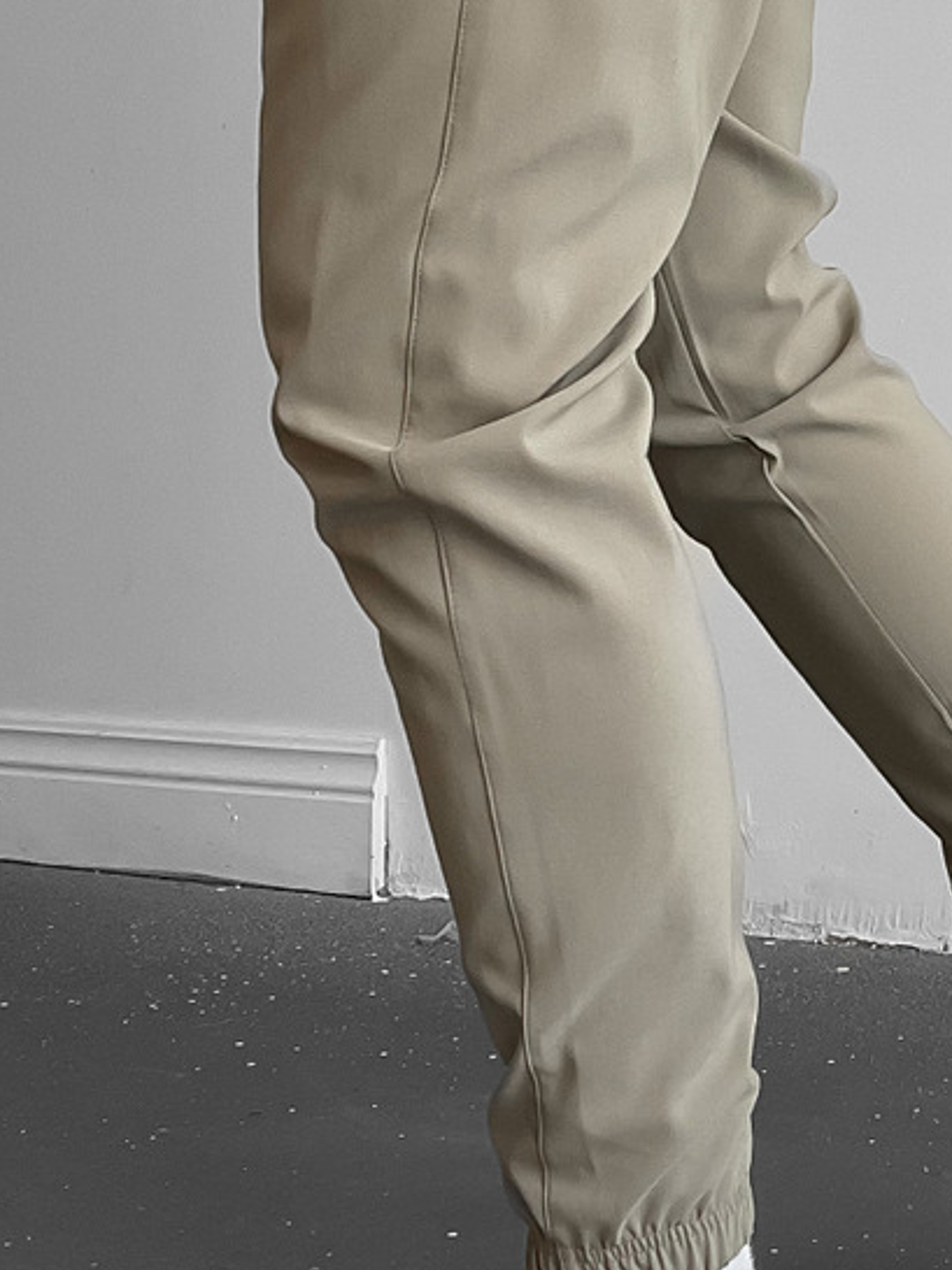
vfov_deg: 22.8
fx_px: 3119
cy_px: 337
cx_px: 910
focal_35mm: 85
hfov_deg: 17.0
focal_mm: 3
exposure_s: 1/120
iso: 64
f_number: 1.8
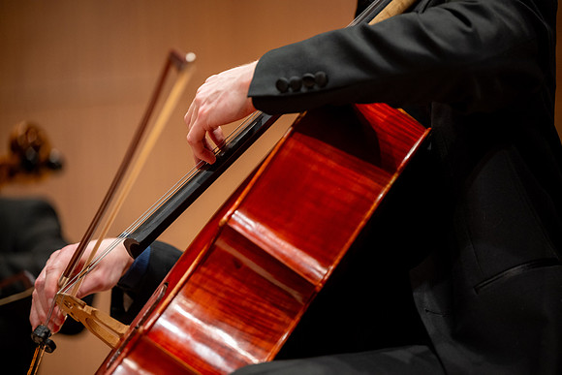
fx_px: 2654
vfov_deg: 8.1
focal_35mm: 170
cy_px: 188
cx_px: 281
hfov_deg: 12.1
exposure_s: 1/200
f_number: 2.8
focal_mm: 170
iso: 1000
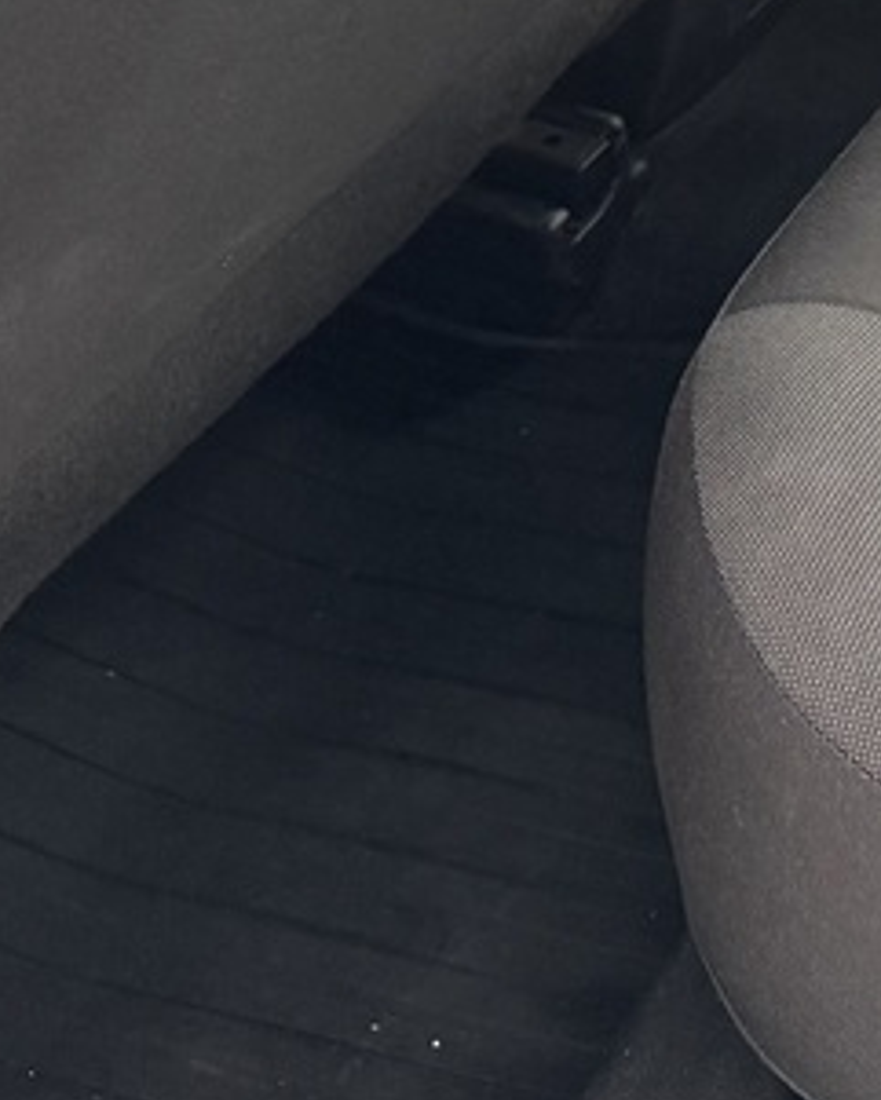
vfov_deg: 15.4
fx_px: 3649
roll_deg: +1.0
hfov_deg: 12.8
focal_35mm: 112
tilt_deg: -22.7
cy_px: -709
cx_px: 1448
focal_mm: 6.76
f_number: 1.78
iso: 200
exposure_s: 1/100
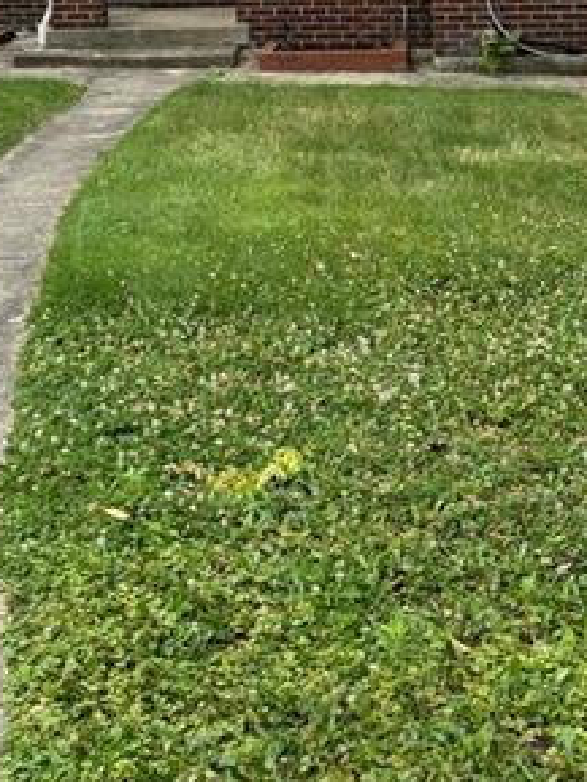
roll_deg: +0.7
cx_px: 262
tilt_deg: -2.9
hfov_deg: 21.3
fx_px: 1559
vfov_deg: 25.7
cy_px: -111
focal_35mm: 69
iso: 50
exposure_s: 1/1616
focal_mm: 5.96
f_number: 1.6
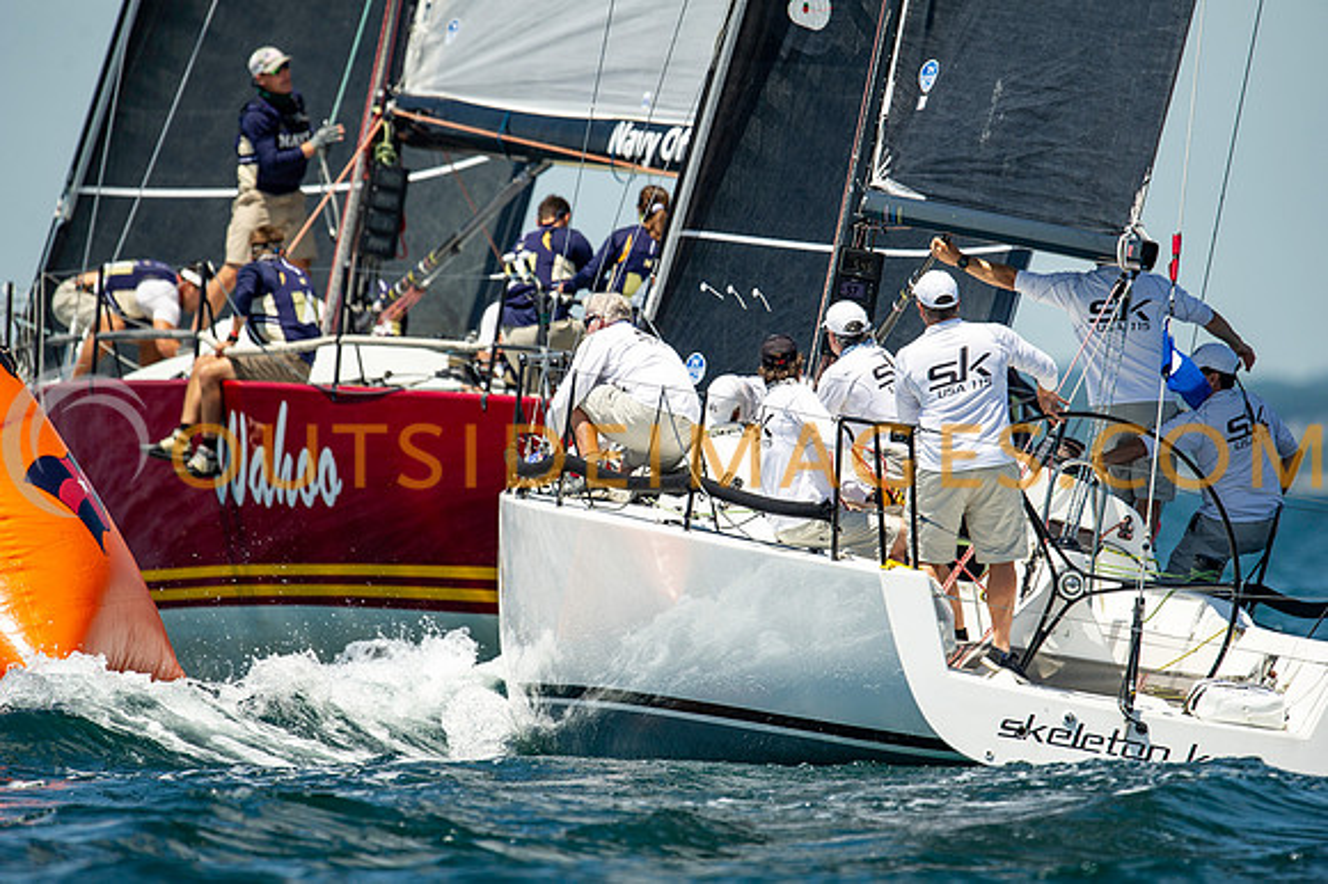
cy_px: 442
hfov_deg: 3.4
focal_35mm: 600
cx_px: 664
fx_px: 22120
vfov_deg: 2.3
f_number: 5
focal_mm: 600
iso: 400
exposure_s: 1/3200
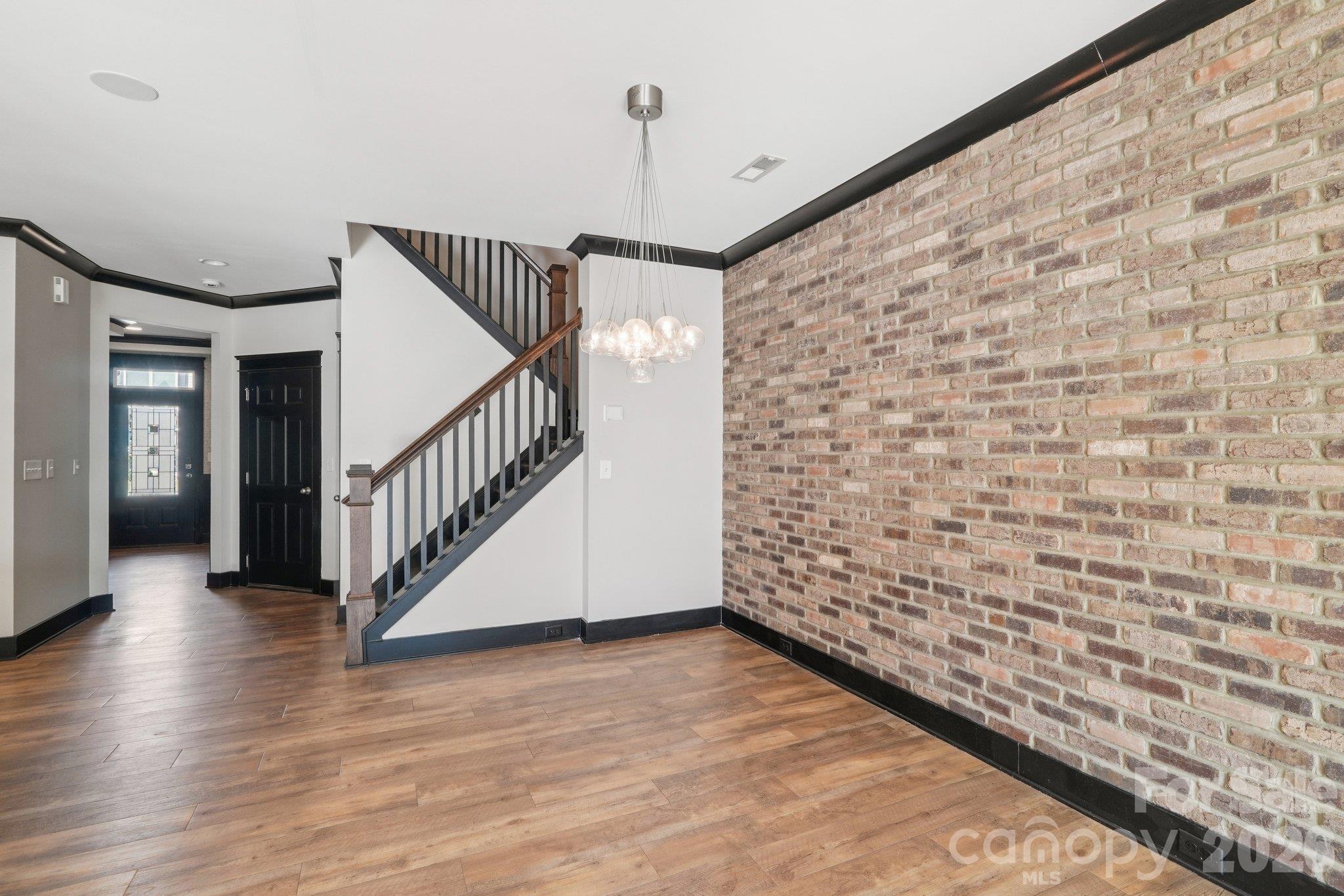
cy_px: 448
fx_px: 644
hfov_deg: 92.4
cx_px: 672
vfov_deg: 69.6
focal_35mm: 17
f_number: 8
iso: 400
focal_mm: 11.5
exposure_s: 1/15
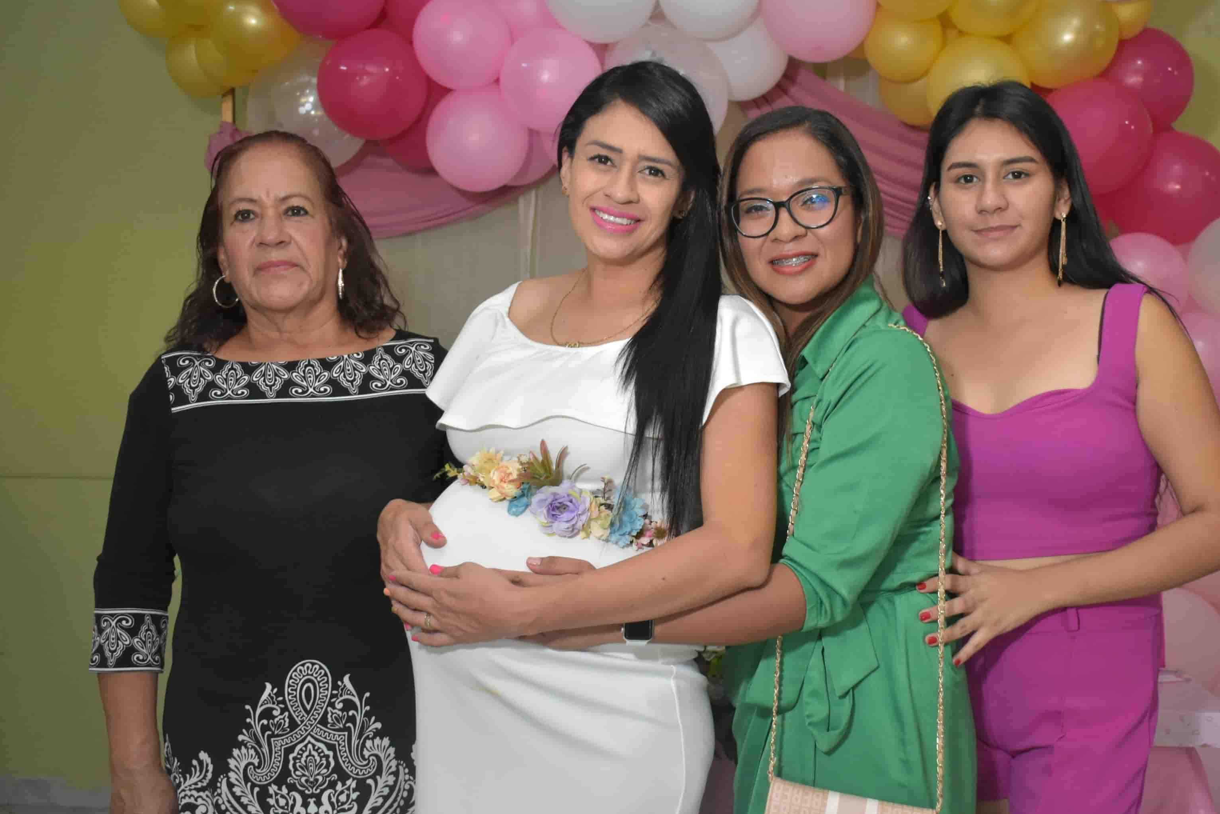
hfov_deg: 42.6
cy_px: 434
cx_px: 700
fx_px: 1559
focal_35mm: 46
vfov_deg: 29.2
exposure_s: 1/100
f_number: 4.5
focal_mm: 26
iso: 1600
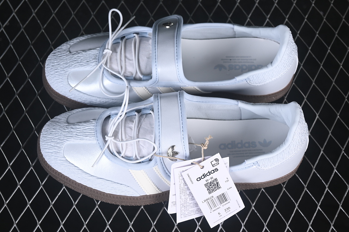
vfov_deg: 18.2
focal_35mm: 75
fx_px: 727
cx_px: 174
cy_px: 116
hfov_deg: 27.0
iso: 160
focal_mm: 50
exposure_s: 1/80
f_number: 7.1
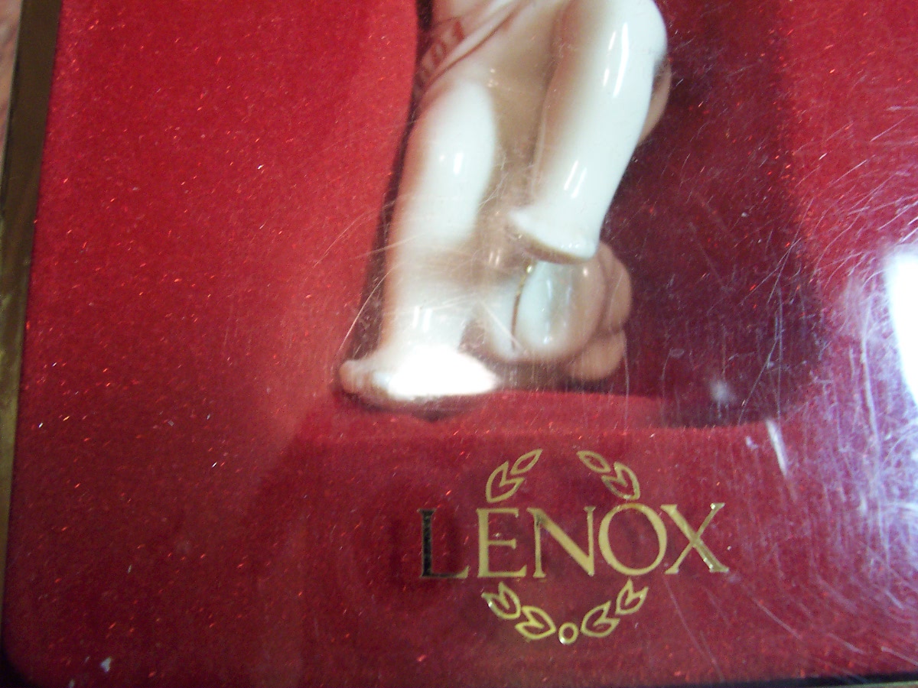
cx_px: 459
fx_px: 981
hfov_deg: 50.1
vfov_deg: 38.7
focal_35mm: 37
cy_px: 344
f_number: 2.8
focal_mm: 5.6
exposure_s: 1/30
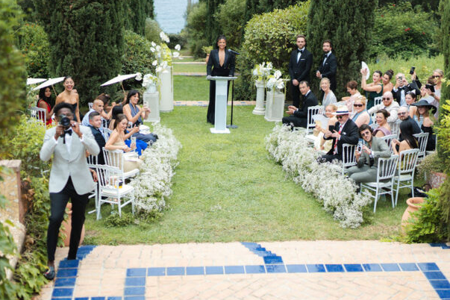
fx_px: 850
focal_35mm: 68
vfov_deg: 20.0
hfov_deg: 29.6
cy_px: 116
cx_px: 254
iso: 1250
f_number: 1.8
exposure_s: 1/6400
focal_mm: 50
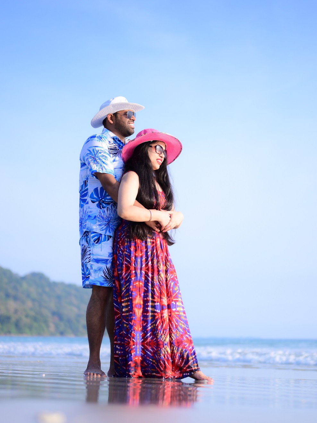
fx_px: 892
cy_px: 209
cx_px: 182
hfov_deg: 20.1
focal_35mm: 73
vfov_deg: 26.7
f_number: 1.8
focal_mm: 50
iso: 160
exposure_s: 1/3200
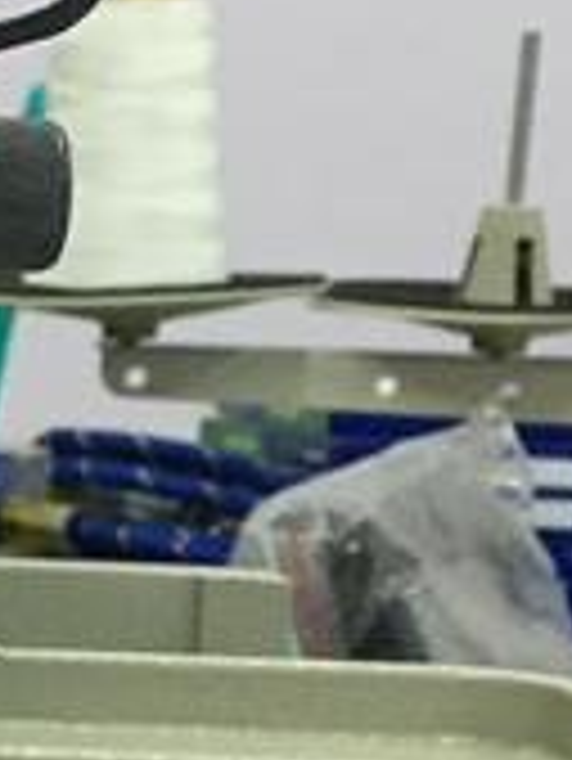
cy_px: 666
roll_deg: -2.0
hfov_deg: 10.1
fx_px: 3015
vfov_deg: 14.3
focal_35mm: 137
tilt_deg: -6.9
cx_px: -549
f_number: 2.2
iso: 200
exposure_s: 1/33
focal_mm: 4.15
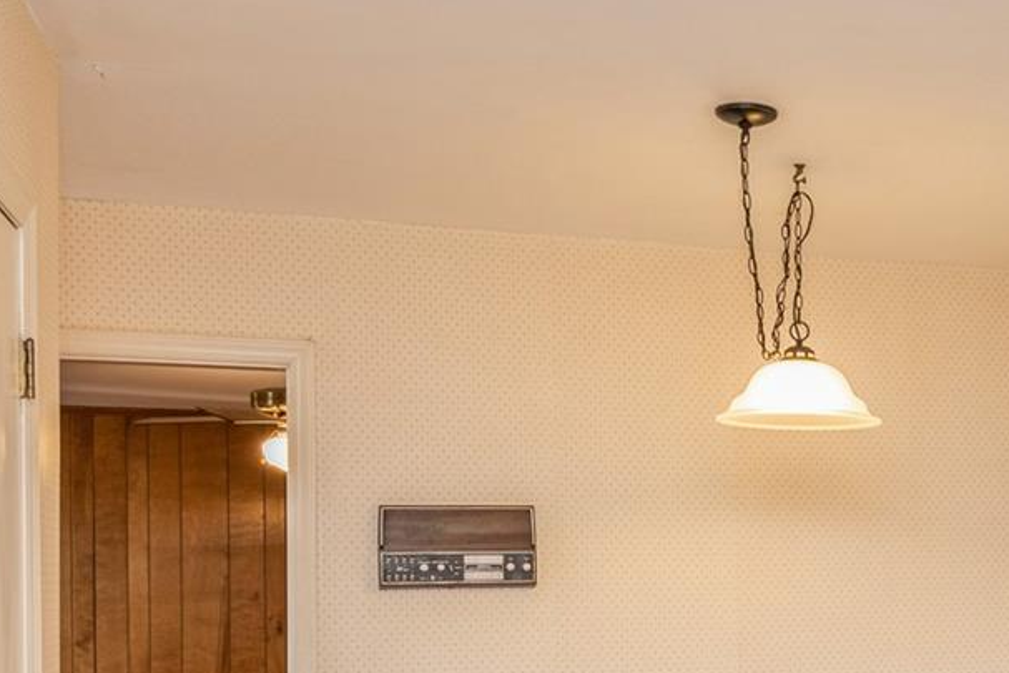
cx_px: 896
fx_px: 1514
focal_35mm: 54
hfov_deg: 34.9
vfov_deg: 24.4
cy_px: 597
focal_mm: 16
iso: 320
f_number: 8
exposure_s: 1/6
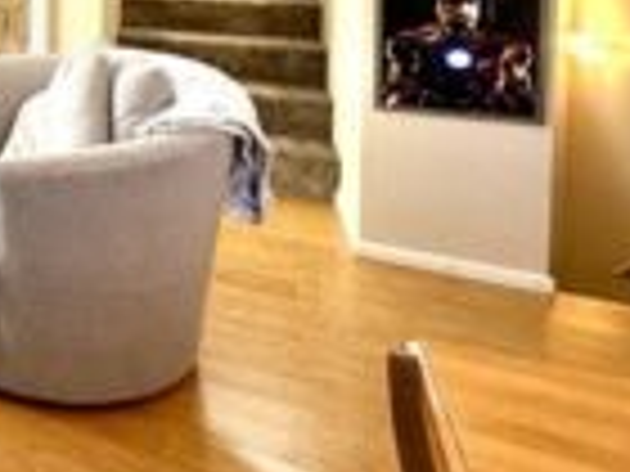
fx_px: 728
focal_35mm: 40
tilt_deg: -2.0
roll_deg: +0.8
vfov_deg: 31.4
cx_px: -252
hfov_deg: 31.4
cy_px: -63
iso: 80
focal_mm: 2.22
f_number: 2.2
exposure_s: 1/120
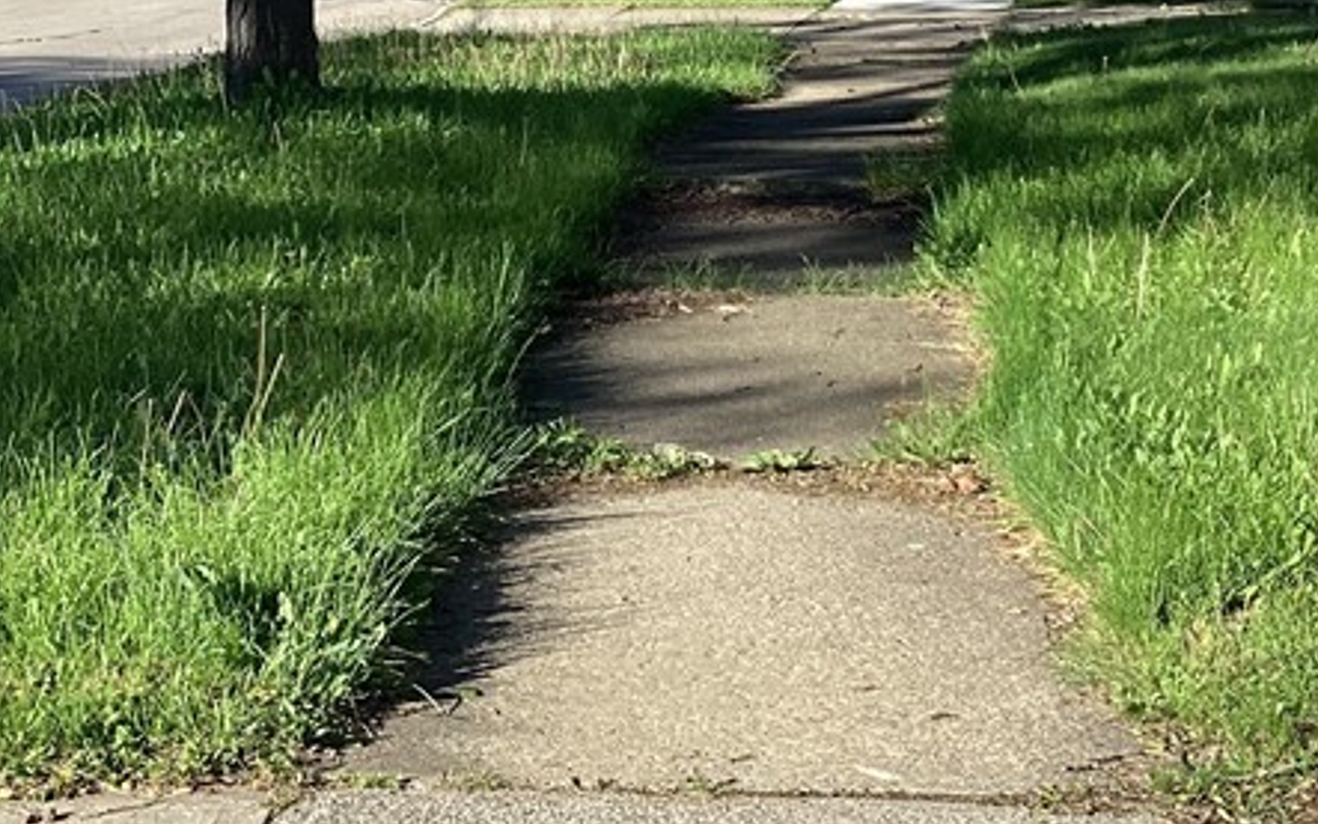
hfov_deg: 27.1
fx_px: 2730
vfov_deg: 16.9
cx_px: 732
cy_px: 42
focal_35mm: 76
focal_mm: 3.3
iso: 25
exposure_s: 1/506
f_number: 2.4
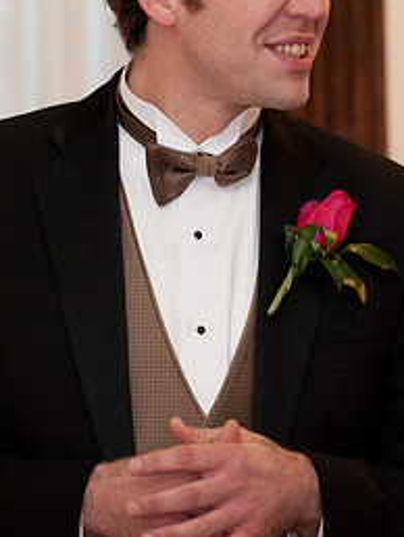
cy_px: 112
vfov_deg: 5.9
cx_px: 226
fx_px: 5204
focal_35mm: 335
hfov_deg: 4.4
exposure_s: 1/60
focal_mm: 200
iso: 2000
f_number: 5
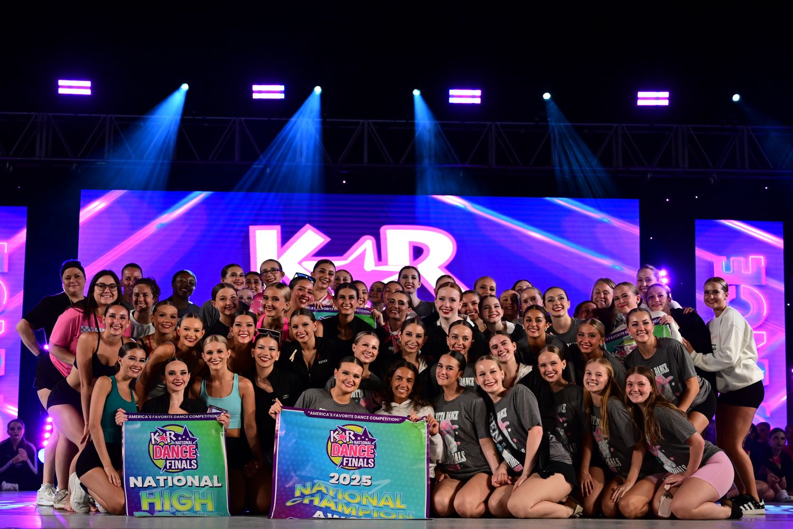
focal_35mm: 58
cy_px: 264
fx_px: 1278
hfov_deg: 34.5
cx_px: 396
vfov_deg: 23.4
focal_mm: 58
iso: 2000
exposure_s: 1/800
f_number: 3.2
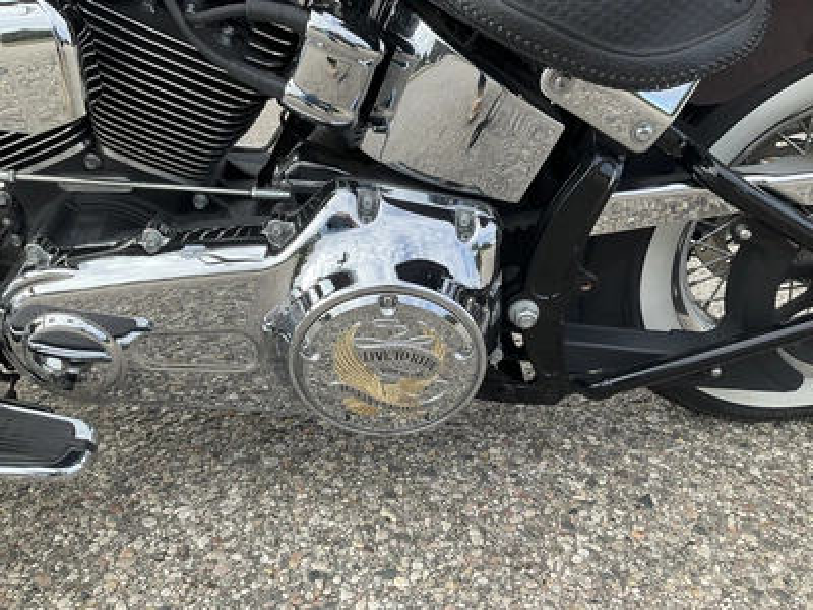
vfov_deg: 48.2
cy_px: 305
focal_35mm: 29
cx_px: 406
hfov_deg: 61.7
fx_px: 681
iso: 25
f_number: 1.8
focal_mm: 3
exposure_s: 1/318
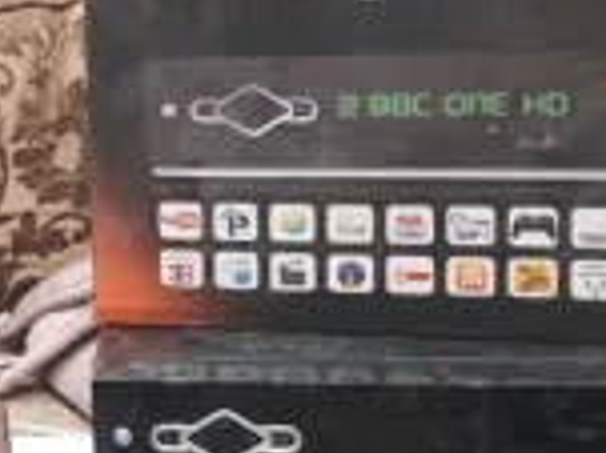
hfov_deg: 18.0
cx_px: -193
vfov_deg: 14.5
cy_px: 184
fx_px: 1784
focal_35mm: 102
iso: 200
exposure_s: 1/40
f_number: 1.8
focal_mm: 5.23
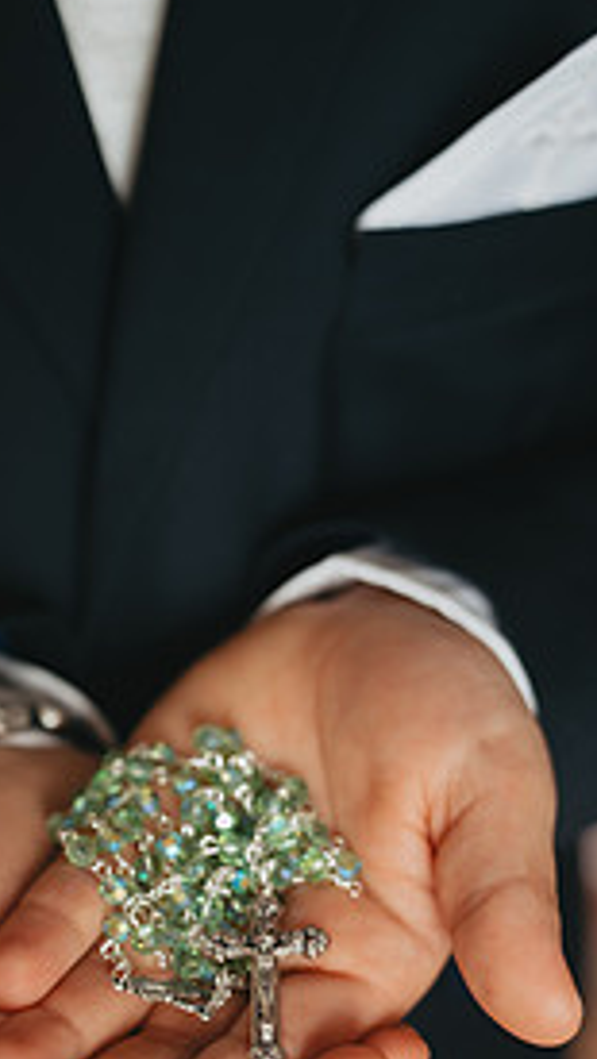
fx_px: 1686
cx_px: 146
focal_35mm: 60
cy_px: 836
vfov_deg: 33.9
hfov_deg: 19.9
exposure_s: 1/250
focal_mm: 35
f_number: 2.2
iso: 100
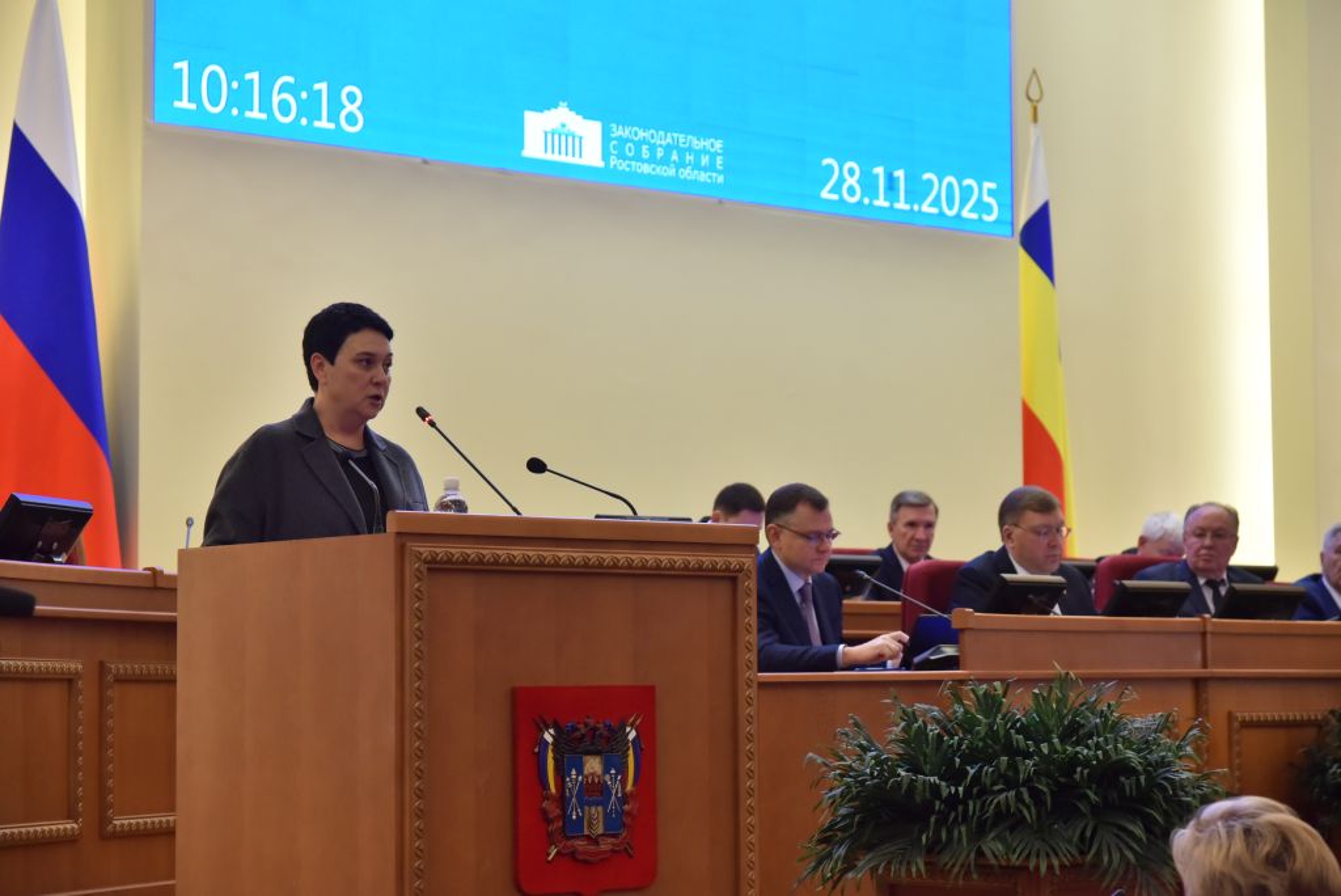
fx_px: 3056
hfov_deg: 24.7
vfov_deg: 16.7
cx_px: 670
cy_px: 448
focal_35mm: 82
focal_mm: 82
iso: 2000
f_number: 5.6
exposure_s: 1/100
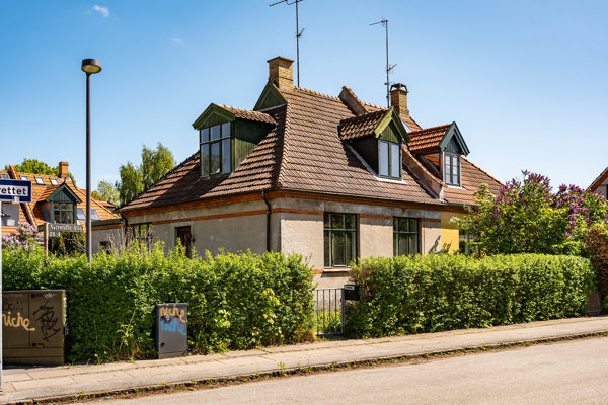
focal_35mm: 35
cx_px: 304
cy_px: 202
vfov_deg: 37.9
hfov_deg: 54.4
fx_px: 591
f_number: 8
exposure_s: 1/640
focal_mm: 35
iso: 320
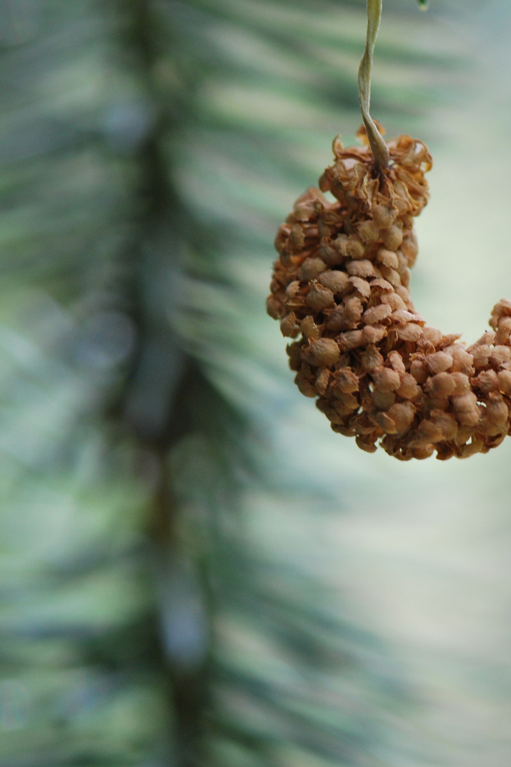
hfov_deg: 5.8
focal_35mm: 237
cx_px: 398
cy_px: 384
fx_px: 5042
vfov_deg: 8.7
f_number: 7.1
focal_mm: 105
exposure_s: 1/200
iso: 400
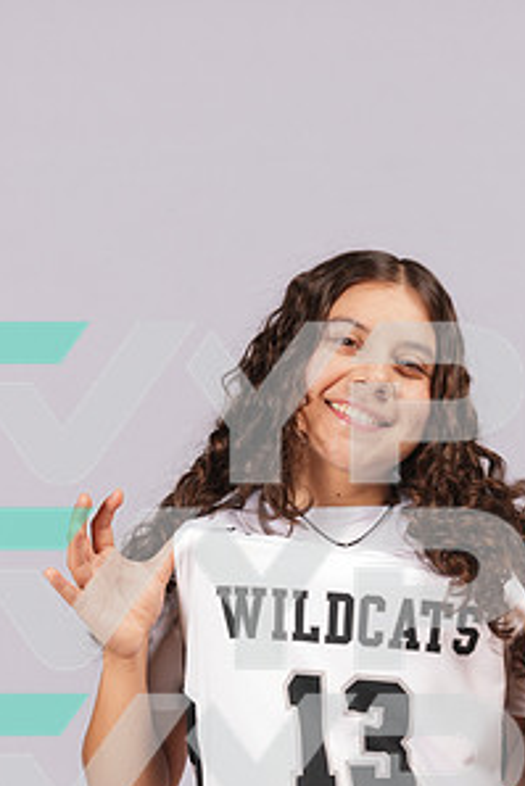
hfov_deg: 17.1
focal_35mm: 80
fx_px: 1748
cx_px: 324
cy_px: 591
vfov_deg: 25.1
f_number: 8
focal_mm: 53
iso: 250
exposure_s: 1/200
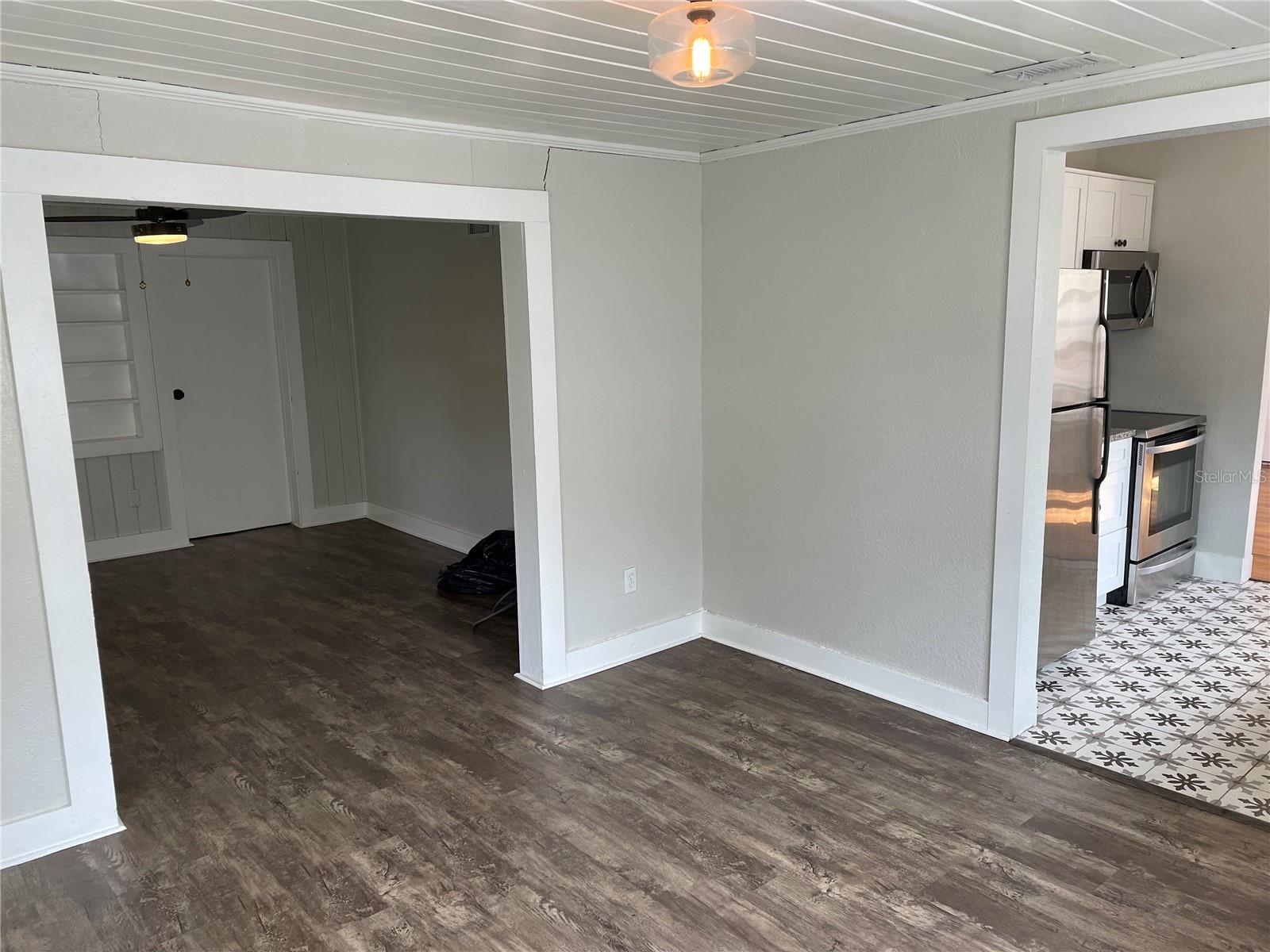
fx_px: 954
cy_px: 476
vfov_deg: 53.1
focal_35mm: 26
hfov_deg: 67.3
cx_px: 635
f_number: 1.6
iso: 64
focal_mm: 4.2
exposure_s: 1/120
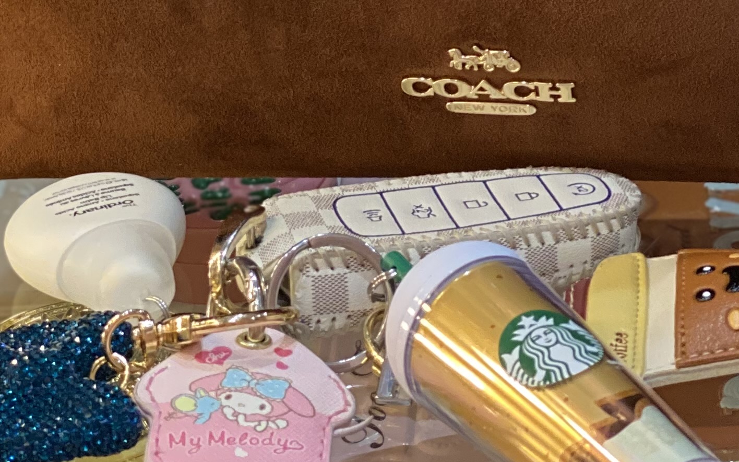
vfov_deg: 7.9
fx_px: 3162
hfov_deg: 13.3
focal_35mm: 157
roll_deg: +4.0
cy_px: -551
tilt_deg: -13.5
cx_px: 455
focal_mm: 6
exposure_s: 1/40
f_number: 2
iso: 125
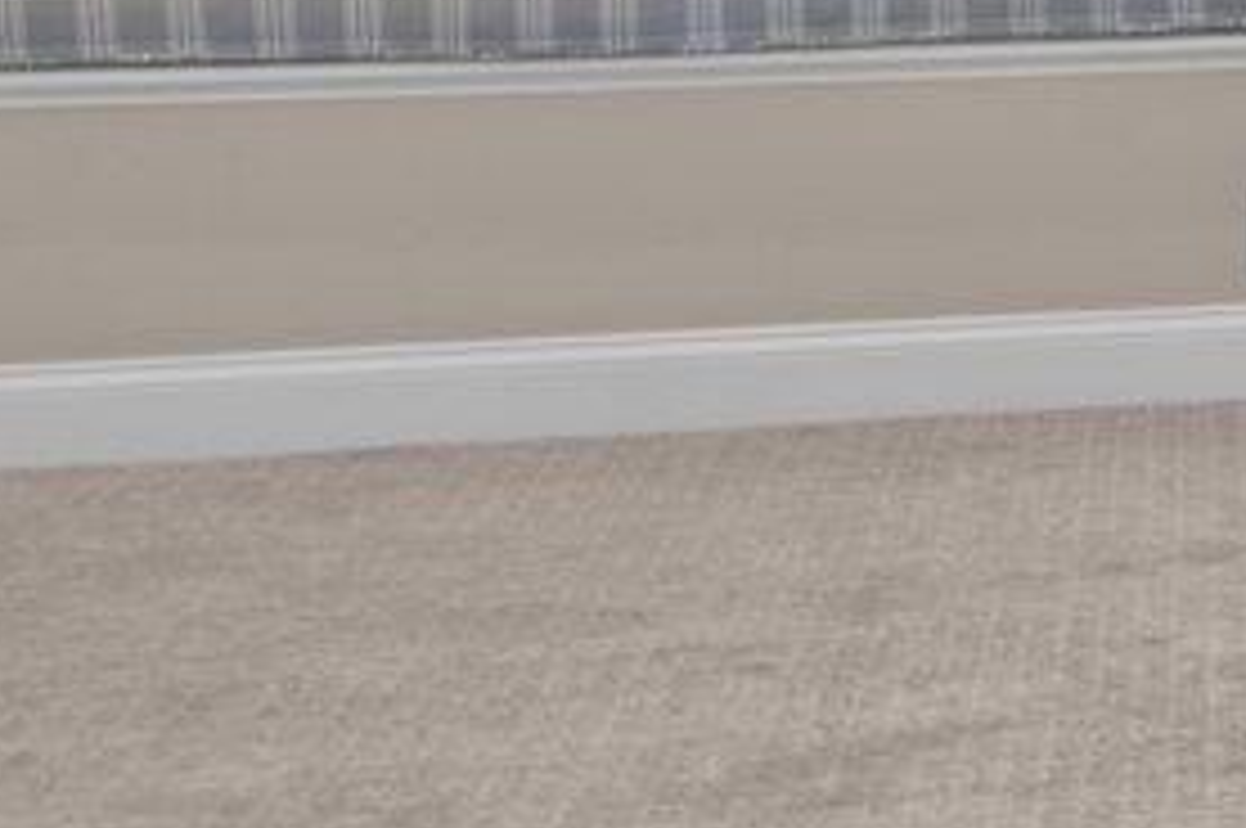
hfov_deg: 15.0
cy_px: -680
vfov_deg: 11.4
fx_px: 3837
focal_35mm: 111
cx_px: 2483
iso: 400
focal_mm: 15
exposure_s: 1/5
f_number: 7.1
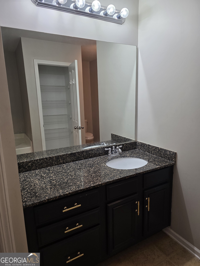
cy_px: 133
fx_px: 177
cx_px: 100
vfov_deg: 73.9
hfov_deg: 58.9
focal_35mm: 23
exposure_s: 1/120
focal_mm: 6.3
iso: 200
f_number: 1.7
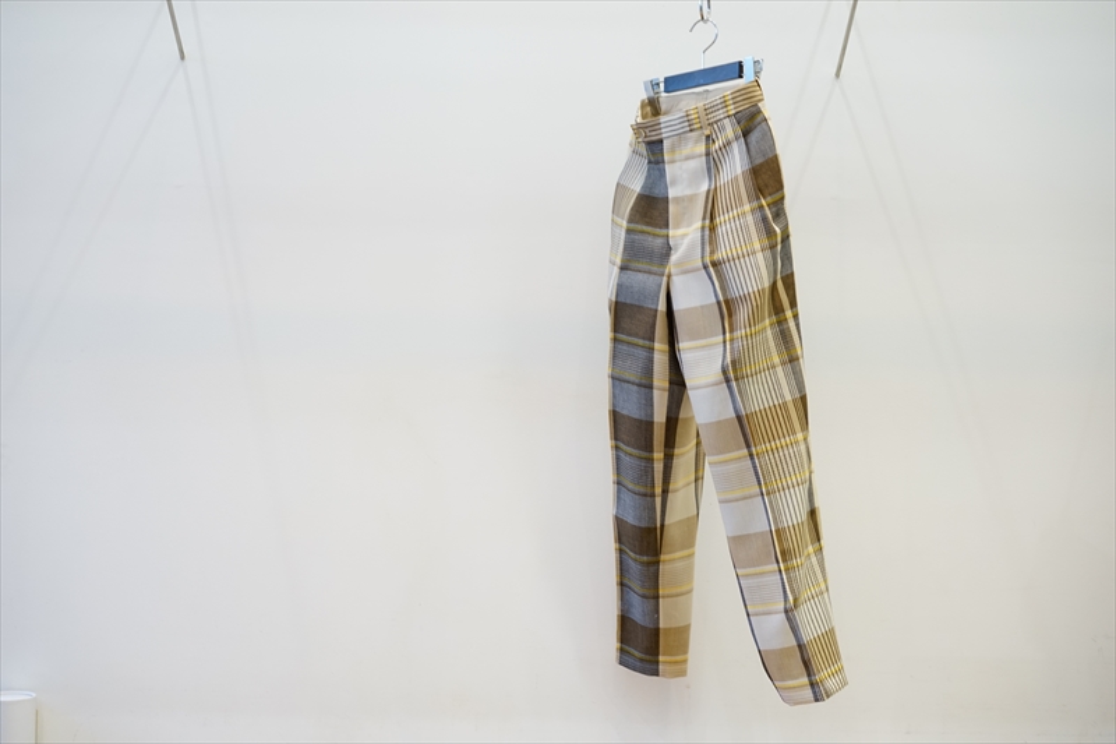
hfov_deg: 36.3
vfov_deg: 24.6
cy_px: 372
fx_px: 1705
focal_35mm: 55
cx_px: 558
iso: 800
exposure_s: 1/60
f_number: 4
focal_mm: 55
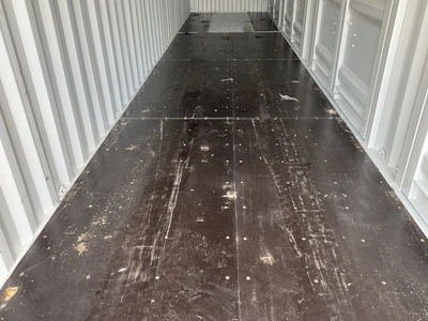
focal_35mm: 29
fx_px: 359
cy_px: 160
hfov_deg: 61.7
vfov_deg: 48.2
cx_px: 214
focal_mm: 3
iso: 50
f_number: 1.8
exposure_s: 1/122
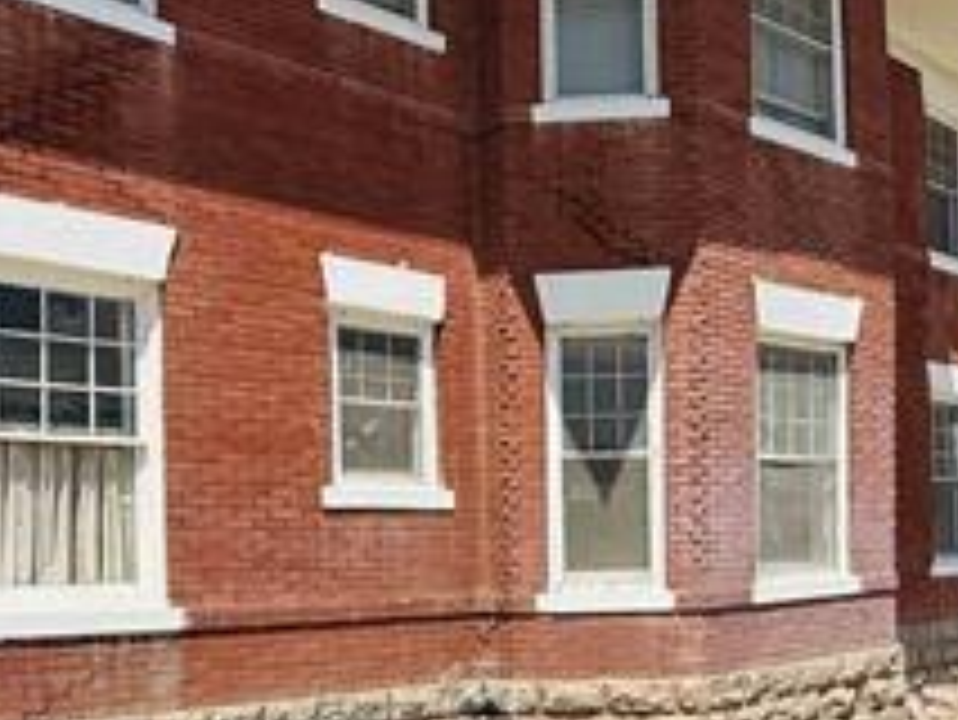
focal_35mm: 42
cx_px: 598
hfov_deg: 44.4
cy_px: 526
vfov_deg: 33.8
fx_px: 1163
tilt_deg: +1.1
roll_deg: +1.4
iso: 50
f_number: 2.2
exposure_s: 1/3460
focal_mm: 2.22
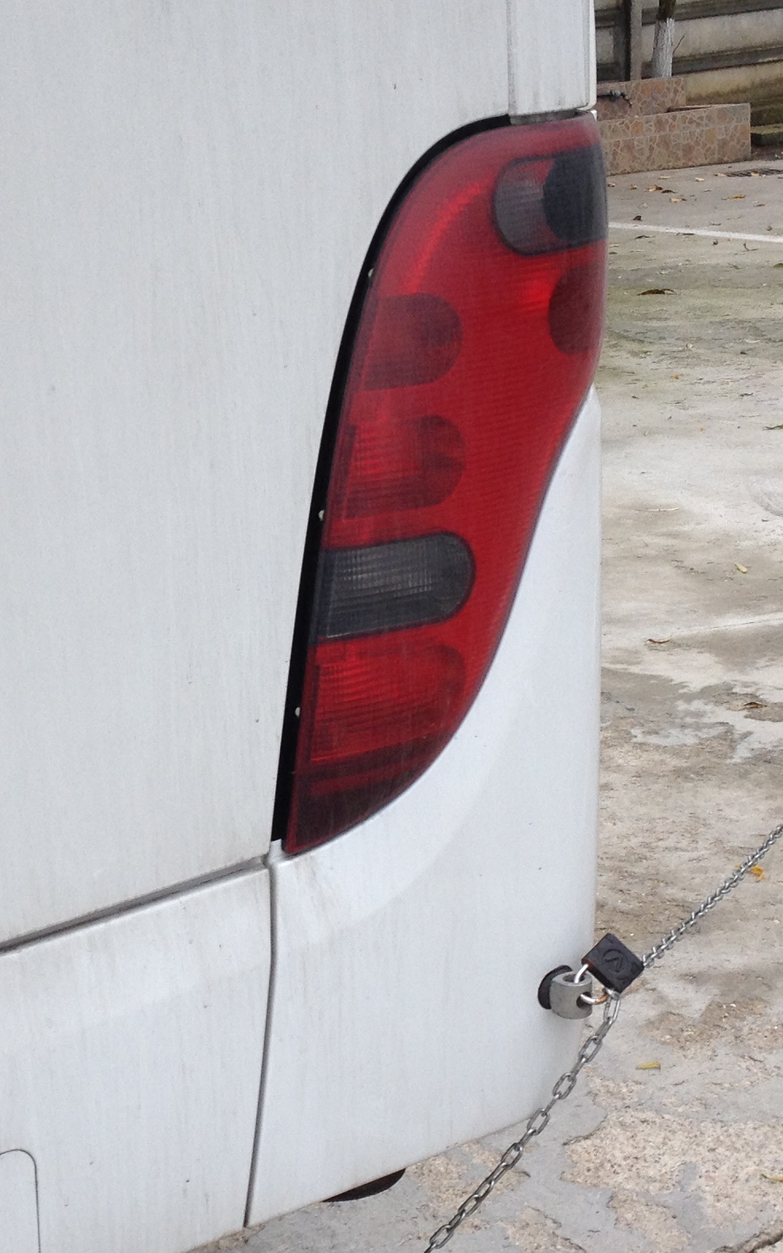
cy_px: 731
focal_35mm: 77
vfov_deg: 26.8
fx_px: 2629
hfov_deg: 16.9
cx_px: 264
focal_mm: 4.28
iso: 50
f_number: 2.4
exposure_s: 1/368
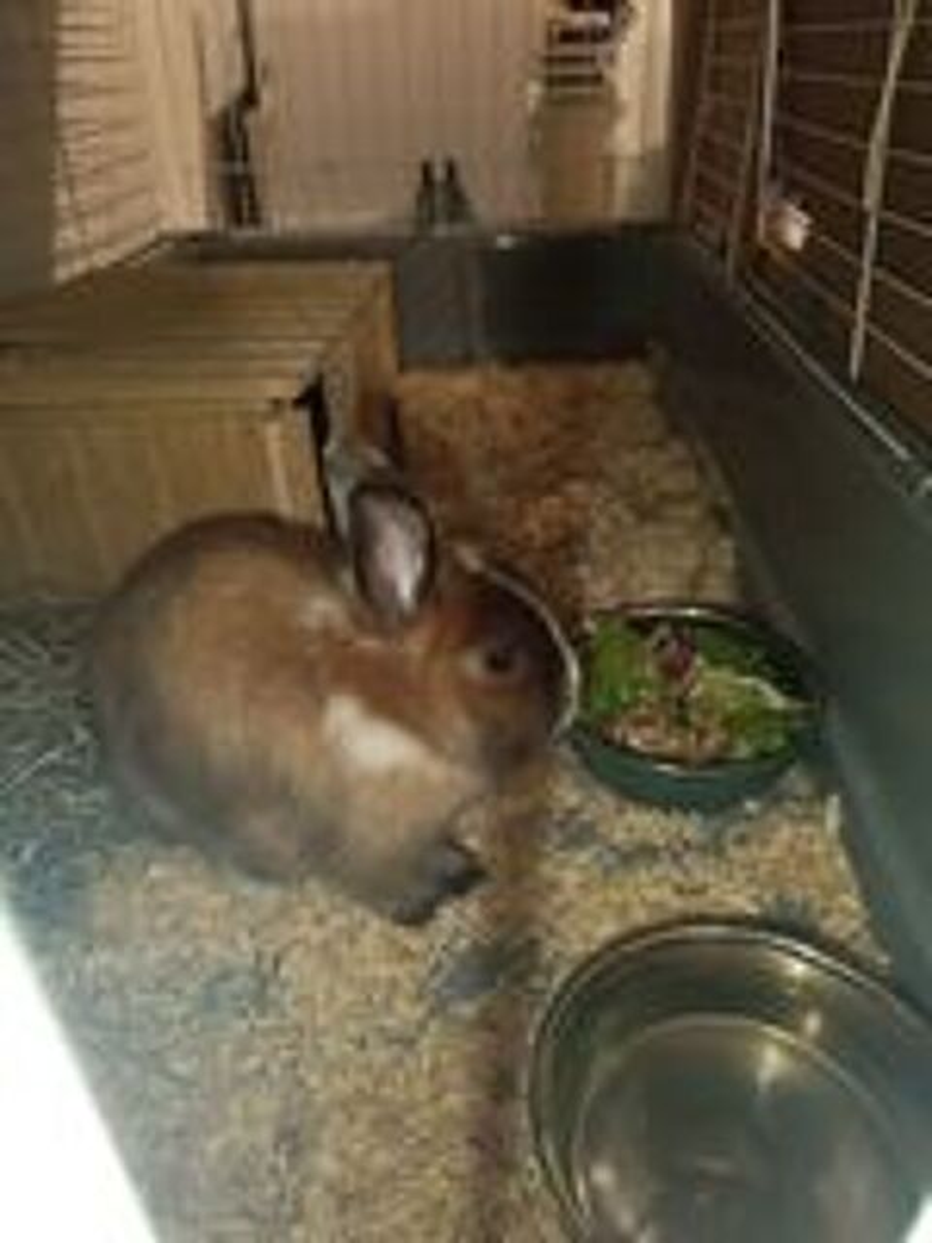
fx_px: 862
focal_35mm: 24
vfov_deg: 71.6
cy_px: 622
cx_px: 466
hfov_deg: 56.8
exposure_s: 1/25
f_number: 1.65
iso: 1660
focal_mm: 6.14
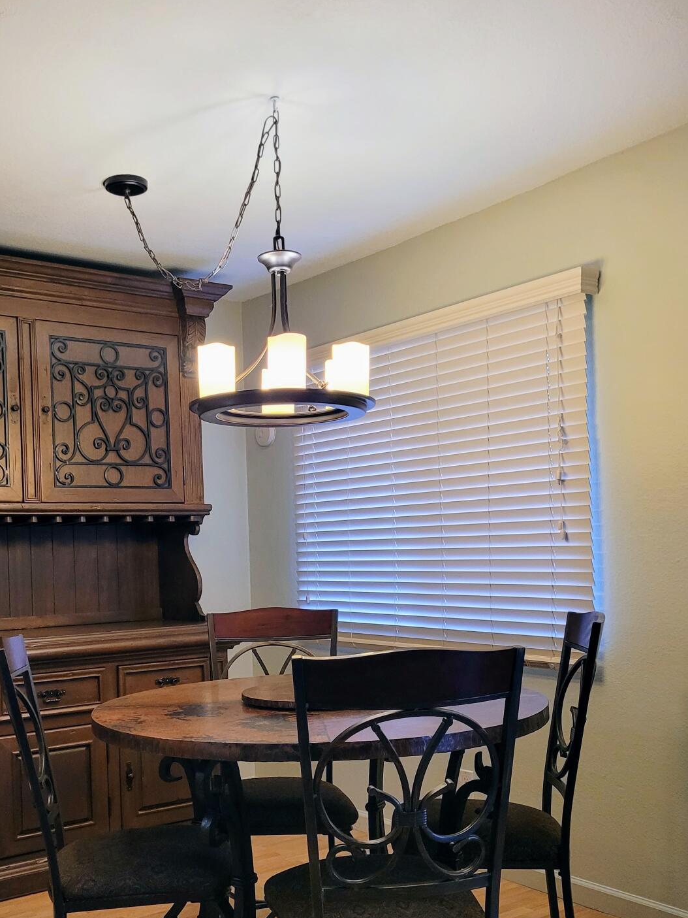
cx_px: 217
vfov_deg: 49.9
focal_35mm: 37
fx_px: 980
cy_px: 546
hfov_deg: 38.1
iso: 250
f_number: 1.8
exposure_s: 1/120
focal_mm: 5.4
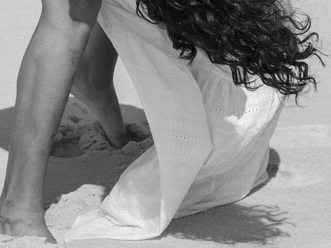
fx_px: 2572
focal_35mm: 269
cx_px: 95
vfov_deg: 5.4
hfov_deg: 7.4
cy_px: -225
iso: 160
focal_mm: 56
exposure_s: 1/1000
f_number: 5.6
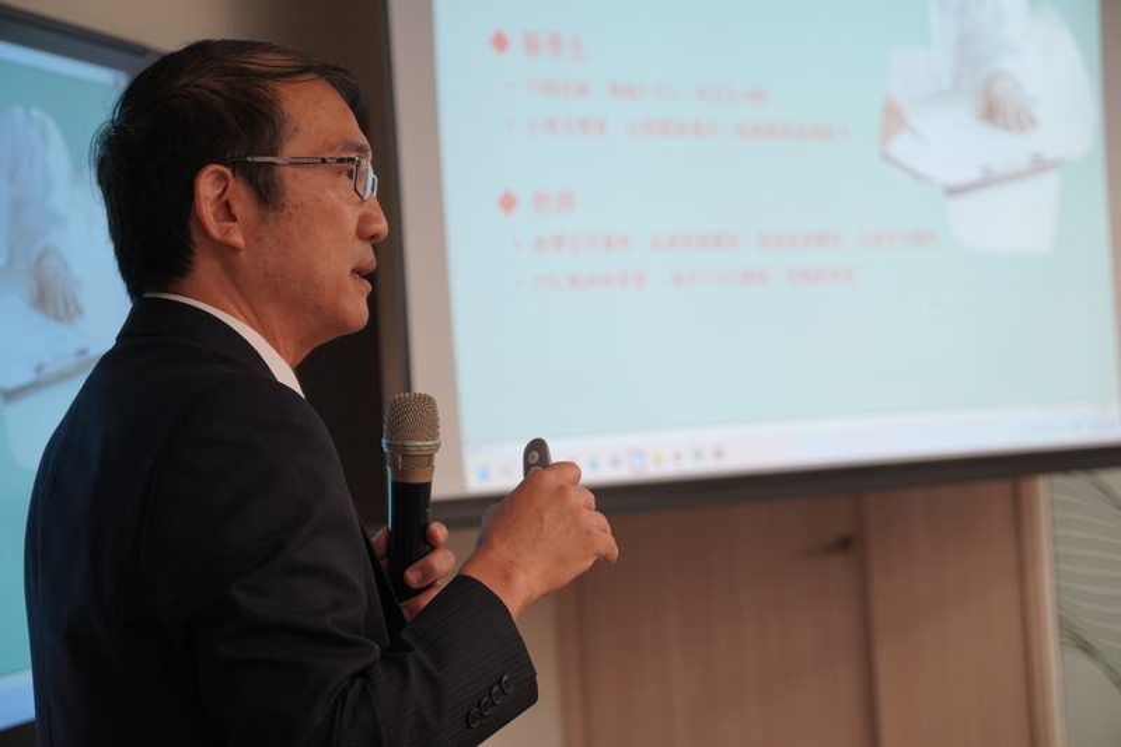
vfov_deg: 16.3
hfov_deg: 24.2
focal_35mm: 84
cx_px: 560
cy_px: 374
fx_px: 2615
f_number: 4
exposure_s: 1/160
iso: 1000
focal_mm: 56
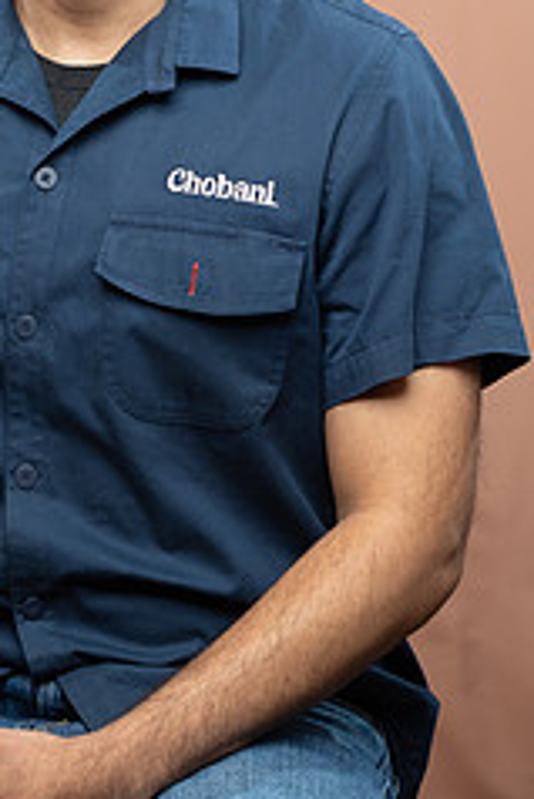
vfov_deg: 13.4
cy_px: 175
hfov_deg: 9.0
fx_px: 3399
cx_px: 101
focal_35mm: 153
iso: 320
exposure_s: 1/160
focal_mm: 81
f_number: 4
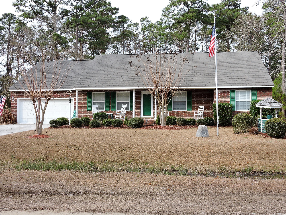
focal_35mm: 40
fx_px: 330
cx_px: 143
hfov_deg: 46.8
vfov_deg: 36.0
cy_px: 108
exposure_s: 1/250
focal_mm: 7.2
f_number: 3.8
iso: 100
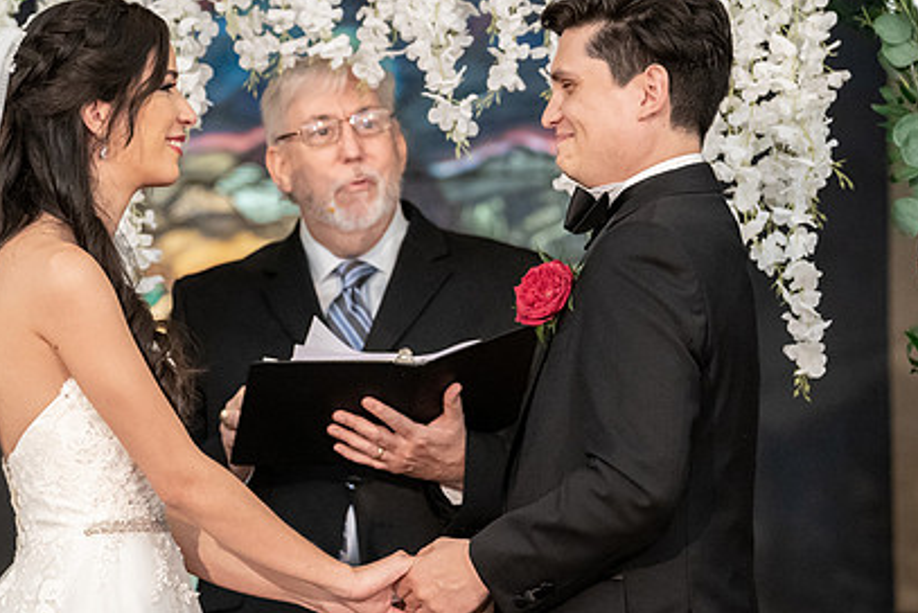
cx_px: 354
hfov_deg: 8.5
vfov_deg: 5.7
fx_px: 6175
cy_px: 258
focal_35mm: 242
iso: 8000
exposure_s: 1/200
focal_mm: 170
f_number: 4
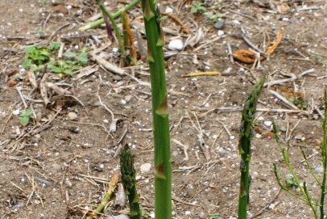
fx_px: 963
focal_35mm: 106
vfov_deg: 12.9
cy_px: 147
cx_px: 205
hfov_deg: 19.2
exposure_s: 1/200
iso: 200
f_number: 10
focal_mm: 28
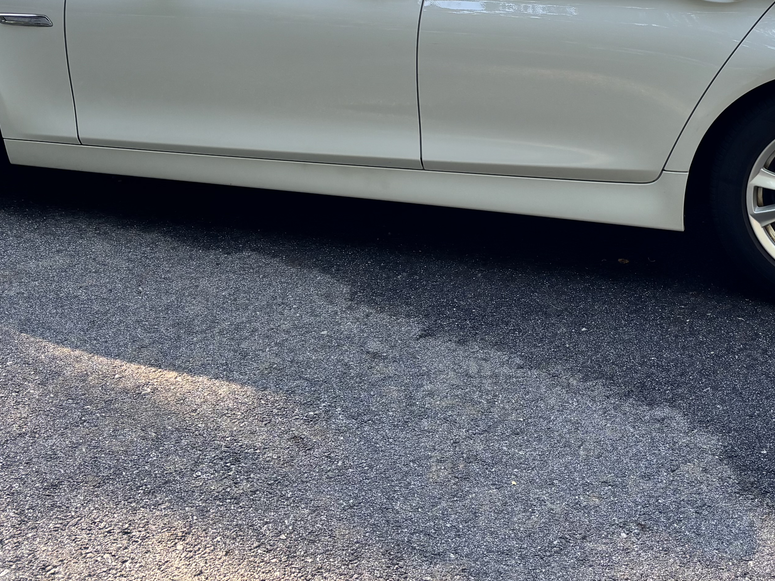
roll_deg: +1.7
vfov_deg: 23.7
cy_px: -13
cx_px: 503
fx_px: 1321
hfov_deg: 32.5
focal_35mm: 59
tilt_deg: -11.4
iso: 40
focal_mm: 5.96
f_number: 1.6
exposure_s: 1/142
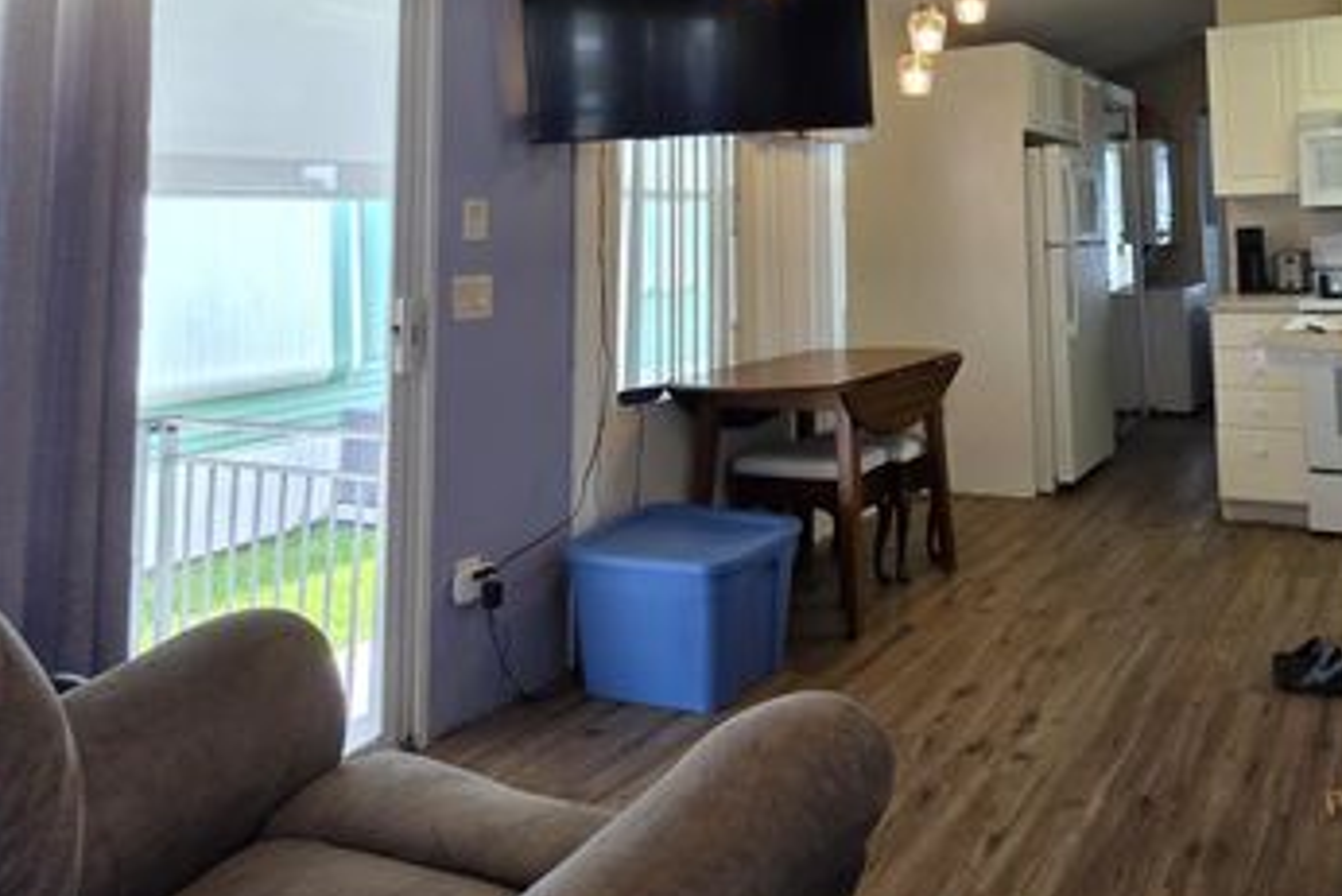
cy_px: 144
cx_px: 1020
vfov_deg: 47.7
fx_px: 932
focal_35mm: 25
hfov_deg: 66.6
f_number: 1.9
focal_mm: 2.2
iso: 64
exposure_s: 1/120
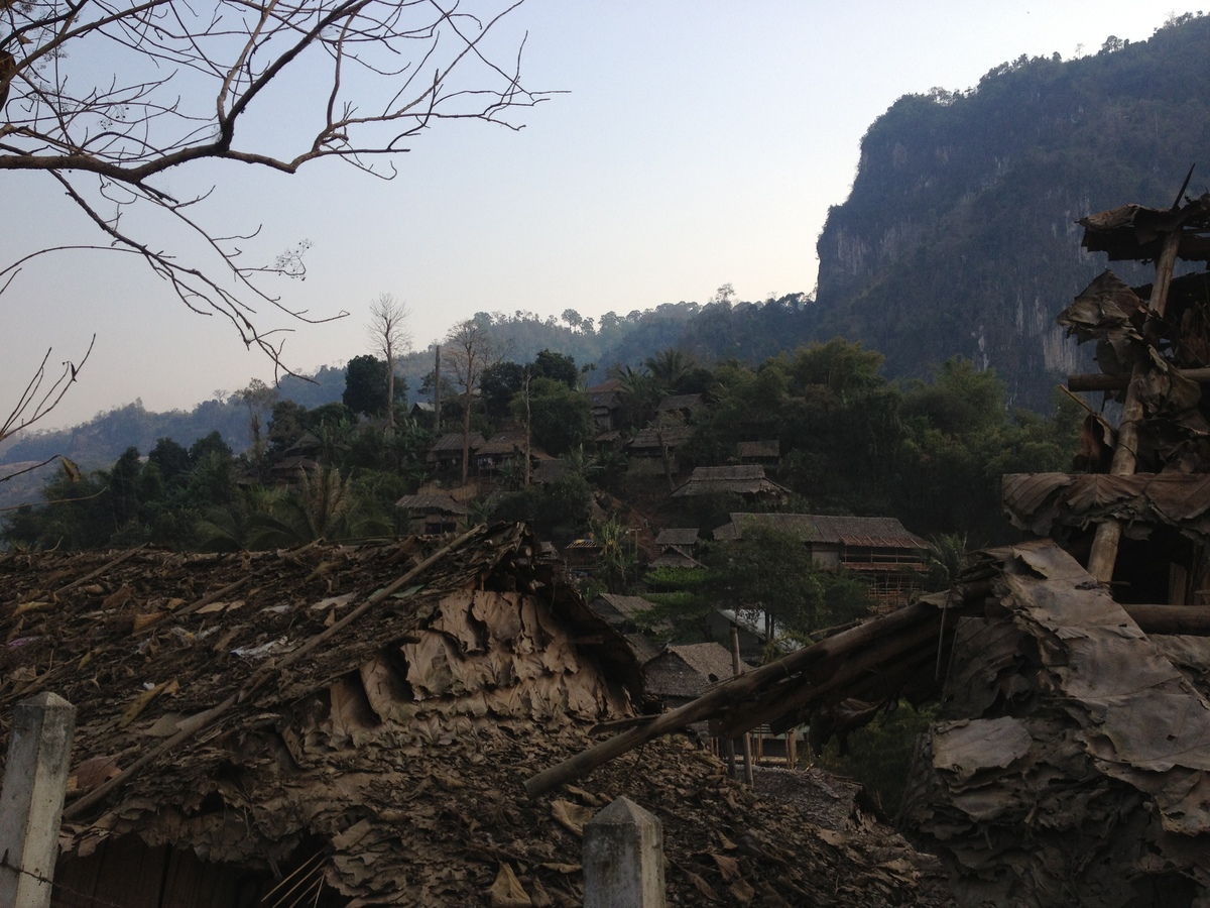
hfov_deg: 52.6
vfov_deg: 40.7
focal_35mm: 35
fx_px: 1223
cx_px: 605
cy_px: 454
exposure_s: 1/649
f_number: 2.4
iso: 50
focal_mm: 4.28
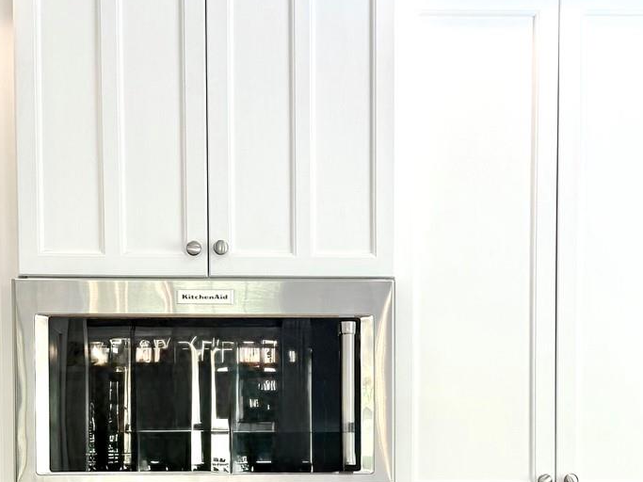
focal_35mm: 72
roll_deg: +0.4
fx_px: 1337
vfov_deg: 19.9
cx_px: 309
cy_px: 472
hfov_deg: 27.0
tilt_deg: -0.6
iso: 64
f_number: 1.78
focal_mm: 6.76
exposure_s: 1/120
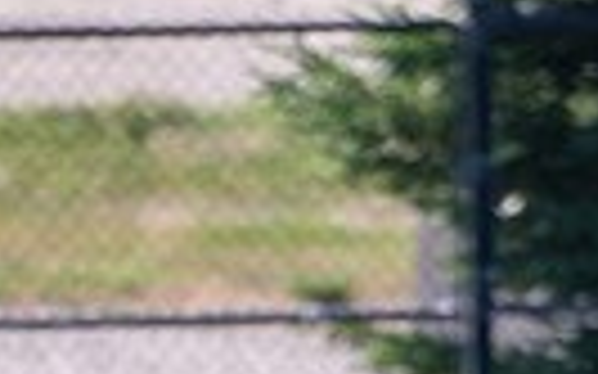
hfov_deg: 2.1
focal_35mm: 994
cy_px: 733
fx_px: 16193
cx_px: 622
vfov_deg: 1.3
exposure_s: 1/800
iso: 40
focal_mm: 180
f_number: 2.8
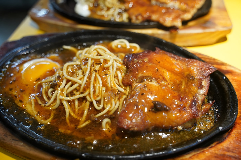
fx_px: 228
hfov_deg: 55.8
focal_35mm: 34
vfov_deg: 38.9
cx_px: 120
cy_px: 80
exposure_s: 1/60
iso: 1600
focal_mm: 34
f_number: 4
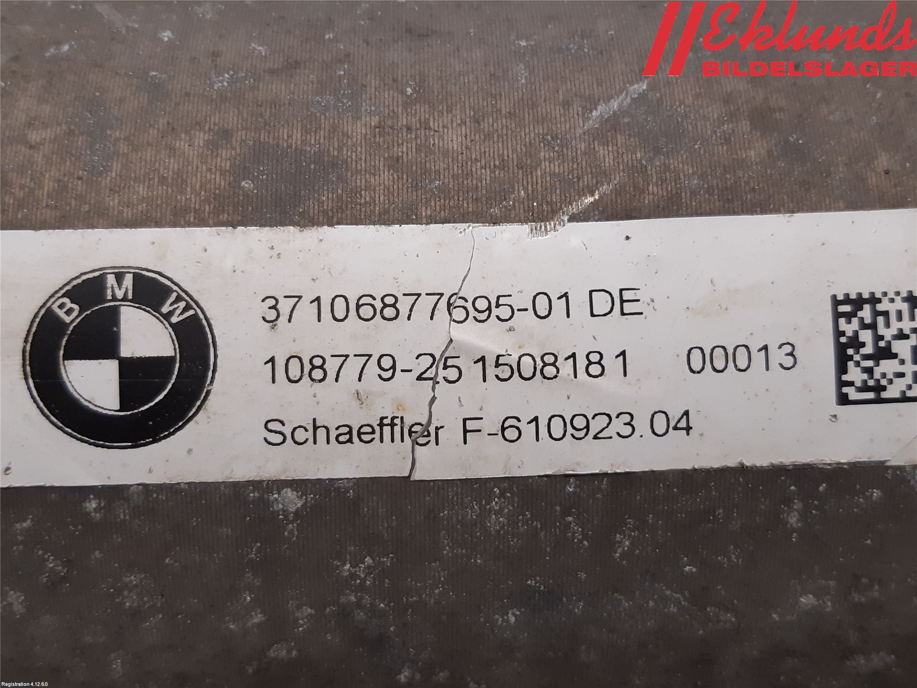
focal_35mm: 26
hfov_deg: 67.3
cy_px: 344
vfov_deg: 53.1
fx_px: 689
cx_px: 458
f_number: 1.7
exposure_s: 1/50
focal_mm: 3.93
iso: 100
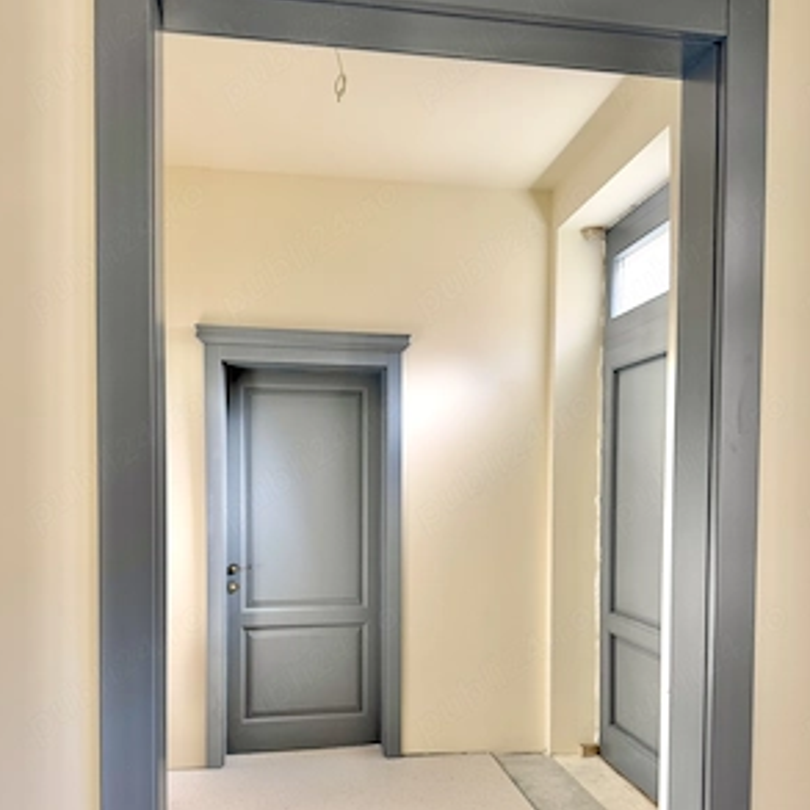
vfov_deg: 55.0
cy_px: 506
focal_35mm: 29
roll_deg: -0.3
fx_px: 768
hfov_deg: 55.6
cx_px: 406
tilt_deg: -1.7
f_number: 1.78
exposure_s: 1/121
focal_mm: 6.76
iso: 80
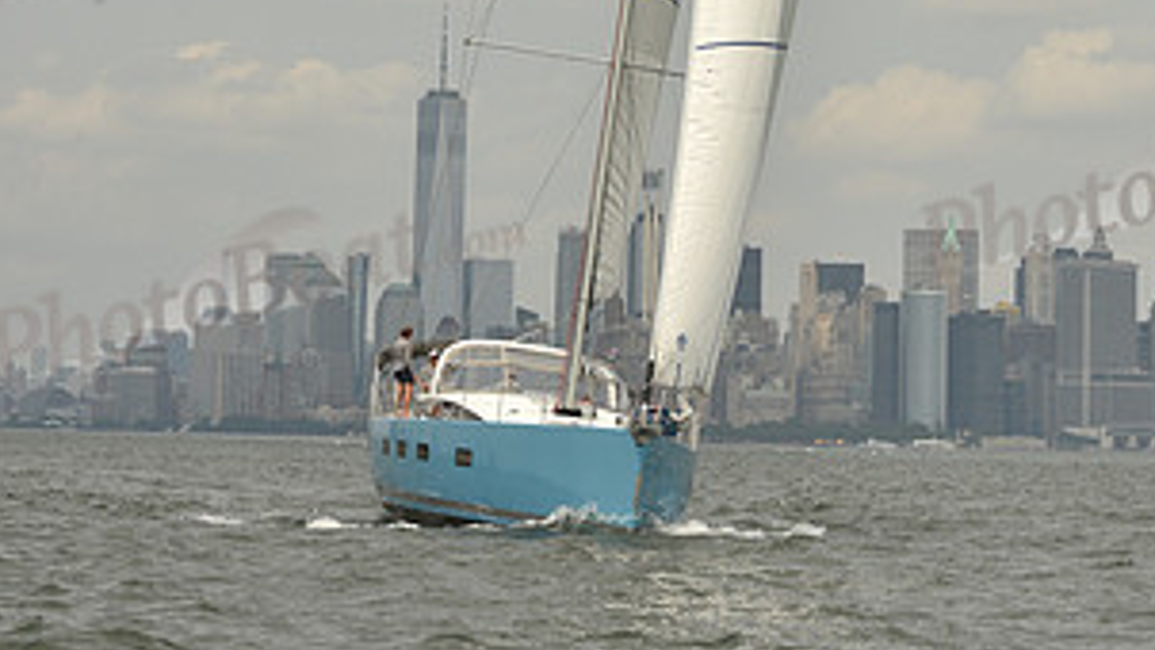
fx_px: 4319
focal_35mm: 141
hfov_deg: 15.2
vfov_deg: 8.4
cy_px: -352
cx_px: 725
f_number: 11
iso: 250
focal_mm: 70
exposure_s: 1/640
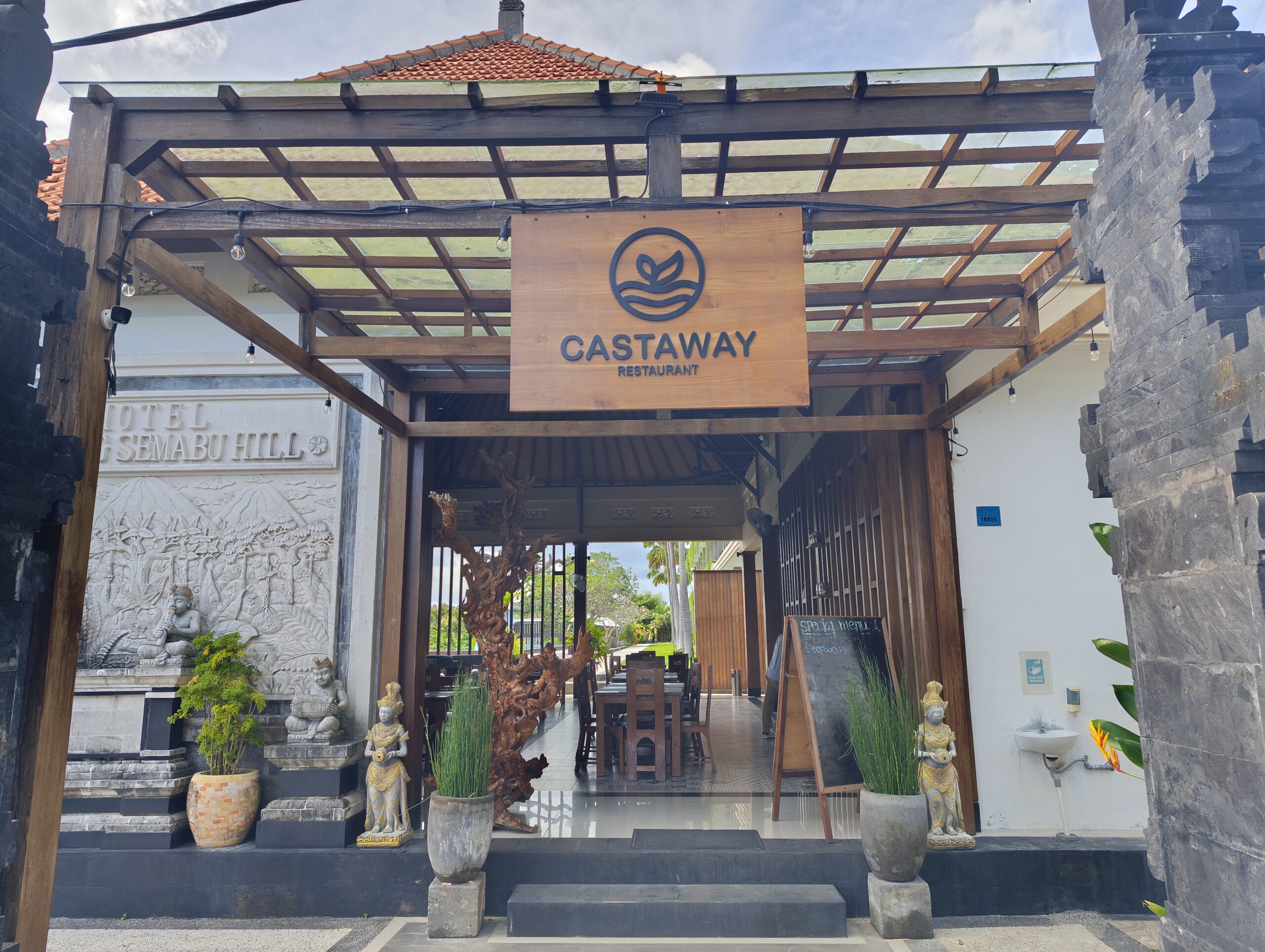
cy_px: 476
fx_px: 842
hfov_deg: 73.8
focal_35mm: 23
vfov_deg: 59.0
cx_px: 632
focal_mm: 6.14
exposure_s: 1/100
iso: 50
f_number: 1.6
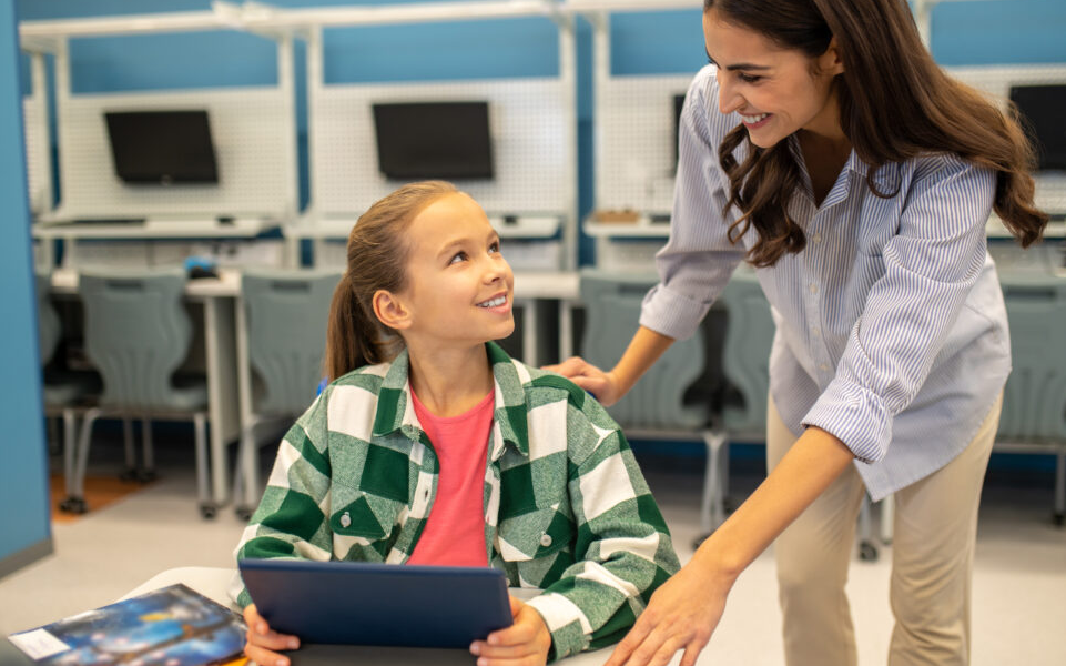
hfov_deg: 51.5
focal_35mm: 38
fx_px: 1104
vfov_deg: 33.5
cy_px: 309
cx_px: 567
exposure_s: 1/200
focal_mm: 35
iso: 250
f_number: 2.2
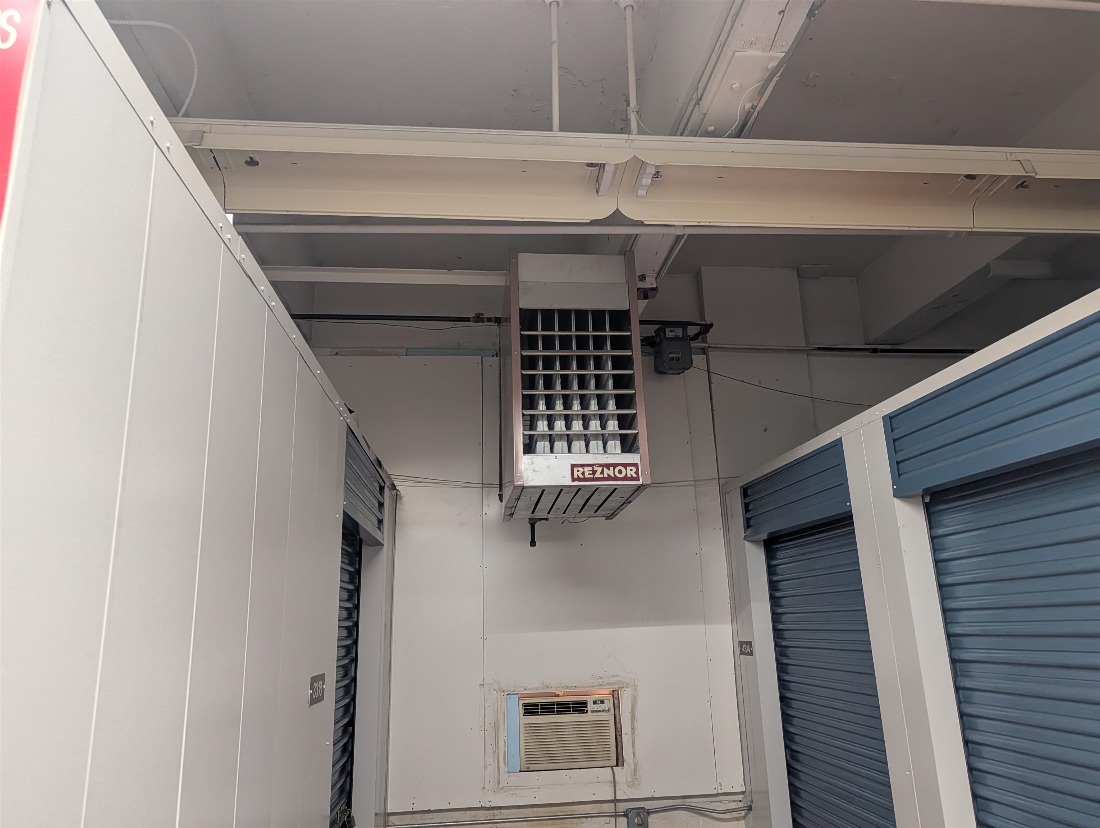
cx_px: 550
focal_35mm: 24
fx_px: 764
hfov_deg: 71.5
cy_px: 414
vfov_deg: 56.9
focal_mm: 6.9
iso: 675
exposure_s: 1/120
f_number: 1.68
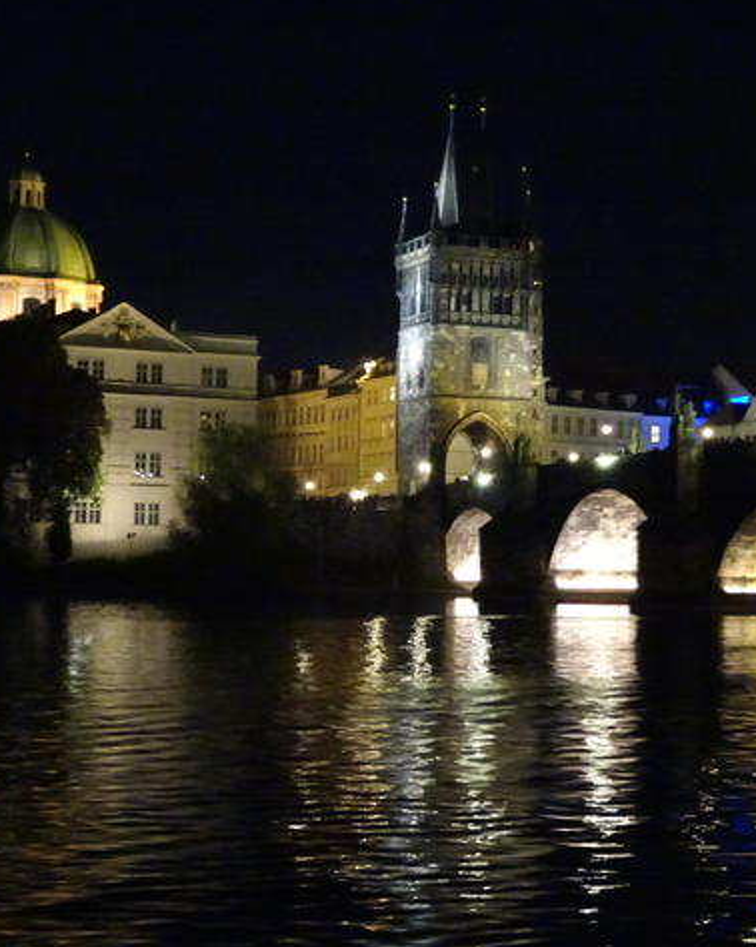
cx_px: 518
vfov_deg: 25.7
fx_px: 2071
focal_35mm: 74
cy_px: 468
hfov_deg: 20.6
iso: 2500
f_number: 4.5
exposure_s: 1/8
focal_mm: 9.52
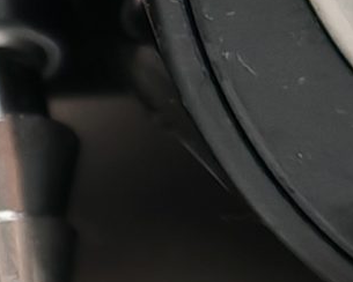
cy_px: 39
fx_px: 3166
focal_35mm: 303
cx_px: -735
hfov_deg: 5.9
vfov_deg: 5.1
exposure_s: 1/100
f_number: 2
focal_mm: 6.83
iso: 160
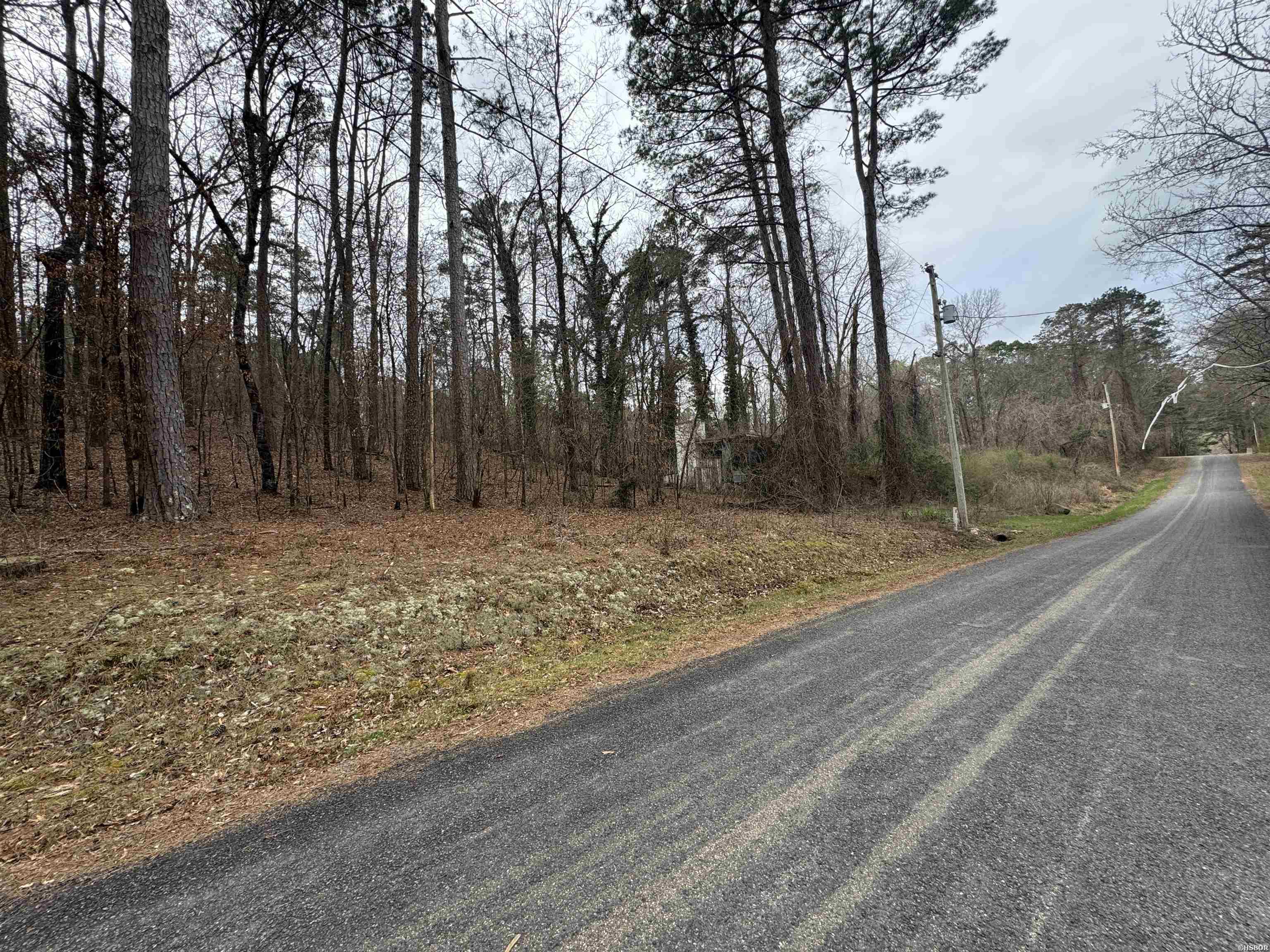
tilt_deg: +2.4
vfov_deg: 85.7
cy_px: 476
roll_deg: +3.3
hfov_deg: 102.1
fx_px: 514
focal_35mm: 14
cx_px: 635
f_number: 2.2
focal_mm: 2.22
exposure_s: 1/498
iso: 40
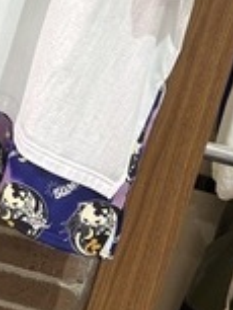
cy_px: -111
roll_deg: -14.7
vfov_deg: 20.6
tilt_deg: -6.6
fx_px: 762
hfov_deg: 16.7
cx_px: -40
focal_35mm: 85
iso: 64
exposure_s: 1/55
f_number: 1.6
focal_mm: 5.96
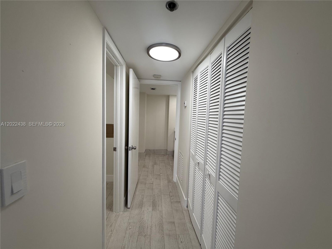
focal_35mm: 14
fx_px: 134
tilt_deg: -4.9
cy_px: 124
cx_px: 166
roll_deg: -1.7
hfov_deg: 102.1
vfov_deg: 85.7
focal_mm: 2.22
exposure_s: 1/120
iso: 80
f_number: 2.2
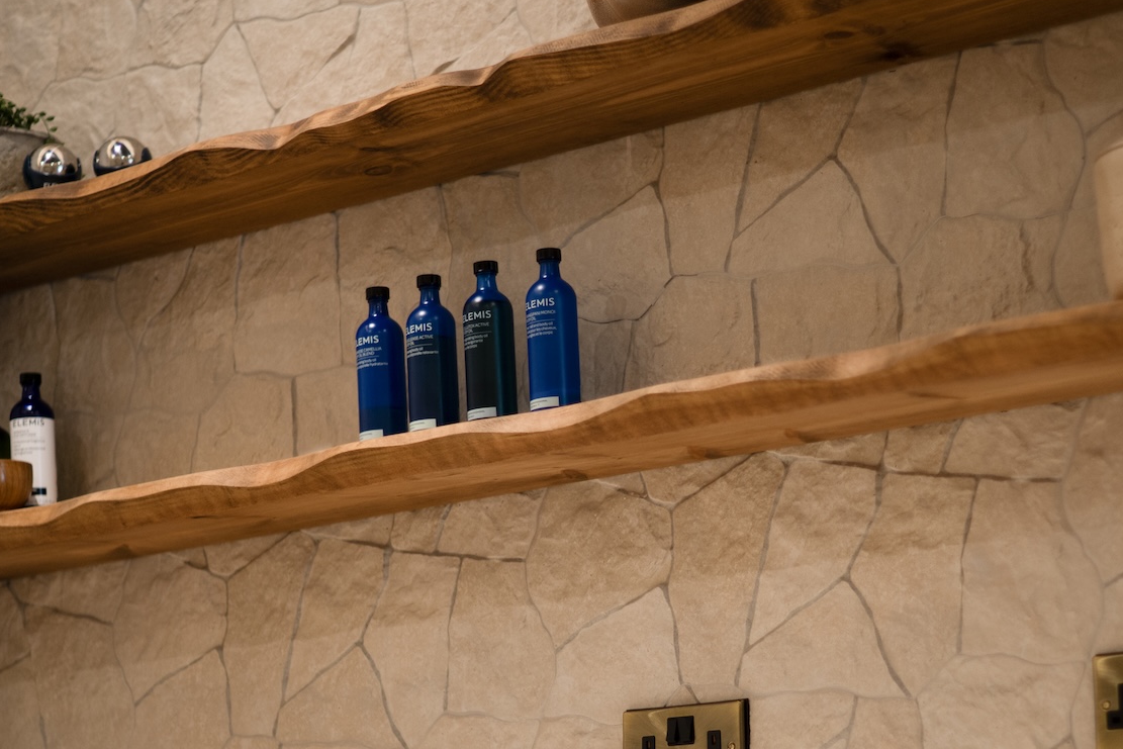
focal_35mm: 90
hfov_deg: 22.6
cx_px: 663
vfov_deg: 15.1
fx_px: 2808
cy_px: 549
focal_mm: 50
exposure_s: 1/50
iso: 160
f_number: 1.6
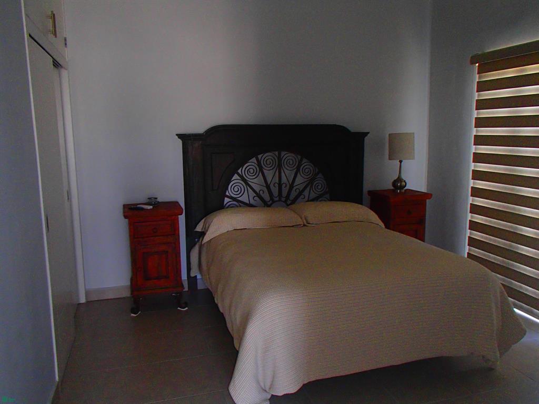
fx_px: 436
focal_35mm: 28
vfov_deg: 49.7
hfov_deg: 63.4
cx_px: 270
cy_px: 202
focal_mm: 5
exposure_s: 1/30
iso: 400
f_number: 3.9
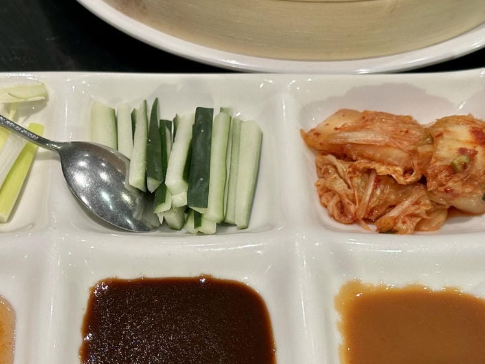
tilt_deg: -49.6
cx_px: 177
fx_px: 1079
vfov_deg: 19.1
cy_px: 244
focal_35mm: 77
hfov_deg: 25.3
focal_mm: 6.86
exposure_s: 1/60
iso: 250
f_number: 1.78
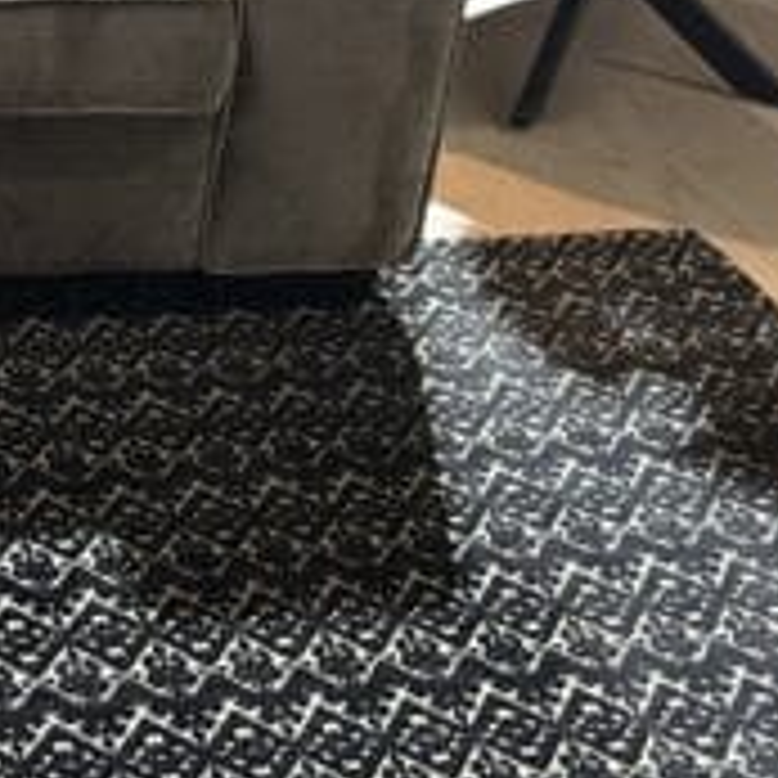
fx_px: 2161
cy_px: -31
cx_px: -306
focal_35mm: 85
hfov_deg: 18.6
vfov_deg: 19.7
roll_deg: -1.0
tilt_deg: -23.6
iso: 400
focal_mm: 5.7
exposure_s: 1/33
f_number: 1.5
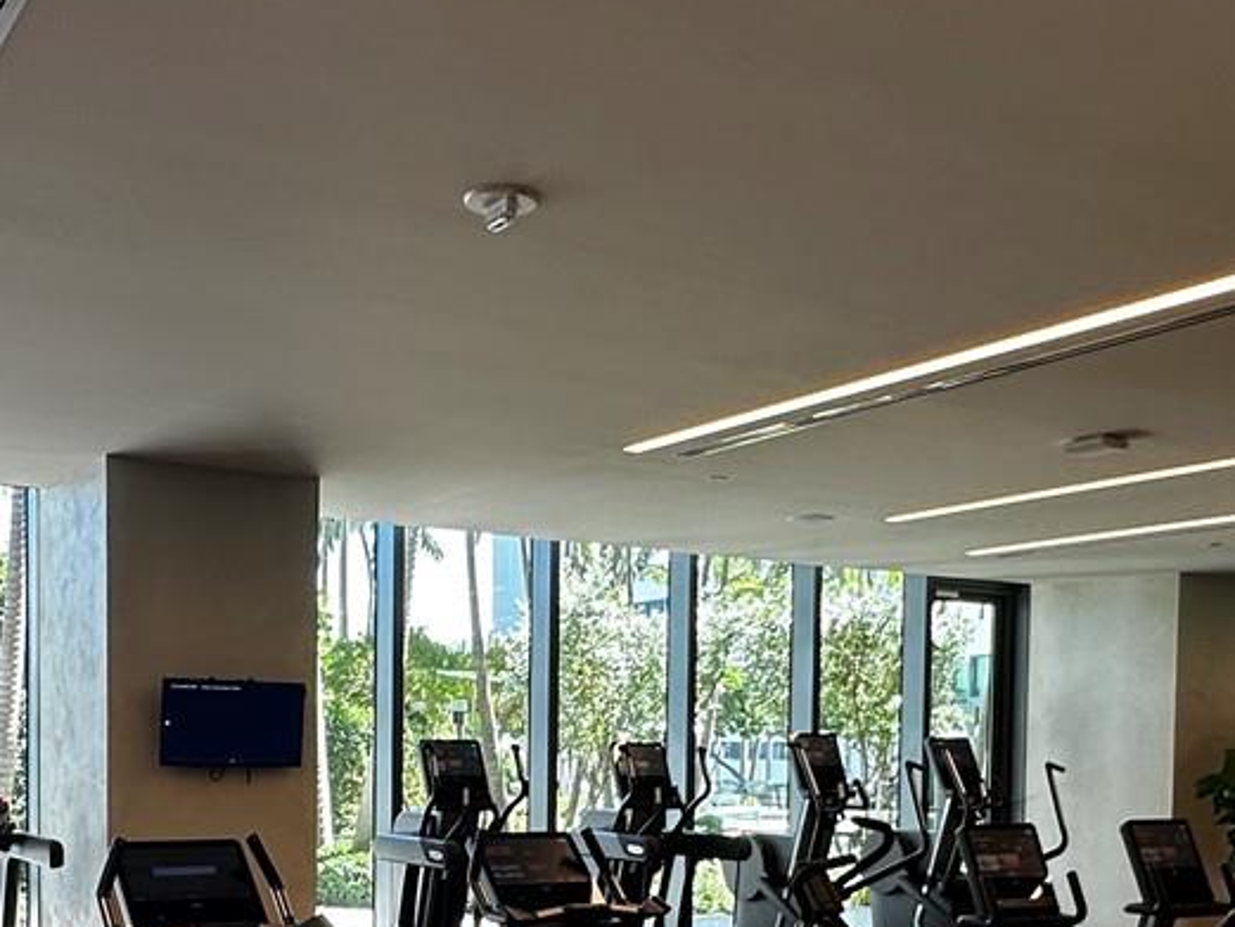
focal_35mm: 43
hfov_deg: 43.7
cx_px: 529
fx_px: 1534
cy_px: 825
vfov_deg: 32.1
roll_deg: -1.4
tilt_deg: -3.4
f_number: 2.2
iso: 50
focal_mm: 2.22
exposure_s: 1/99
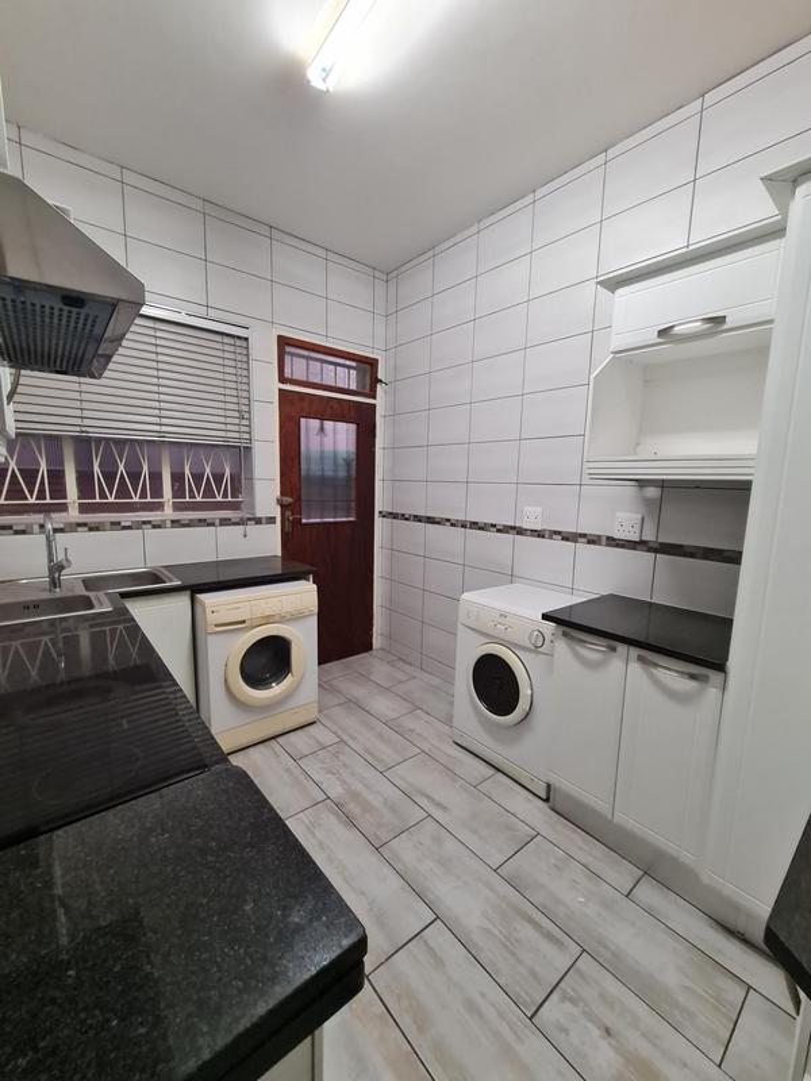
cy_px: 540
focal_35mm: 13
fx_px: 406
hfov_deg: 89.9
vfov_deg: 106.2
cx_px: 406
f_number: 2.2
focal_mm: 2.2
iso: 250
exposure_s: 1/50
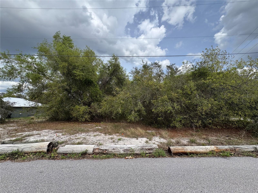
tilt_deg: +6.1
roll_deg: -1.0
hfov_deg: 102.1
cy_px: 96
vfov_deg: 85.7
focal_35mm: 14
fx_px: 104
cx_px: 129
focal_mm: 2.22
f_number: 2.2
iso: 50
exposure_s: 1/1094
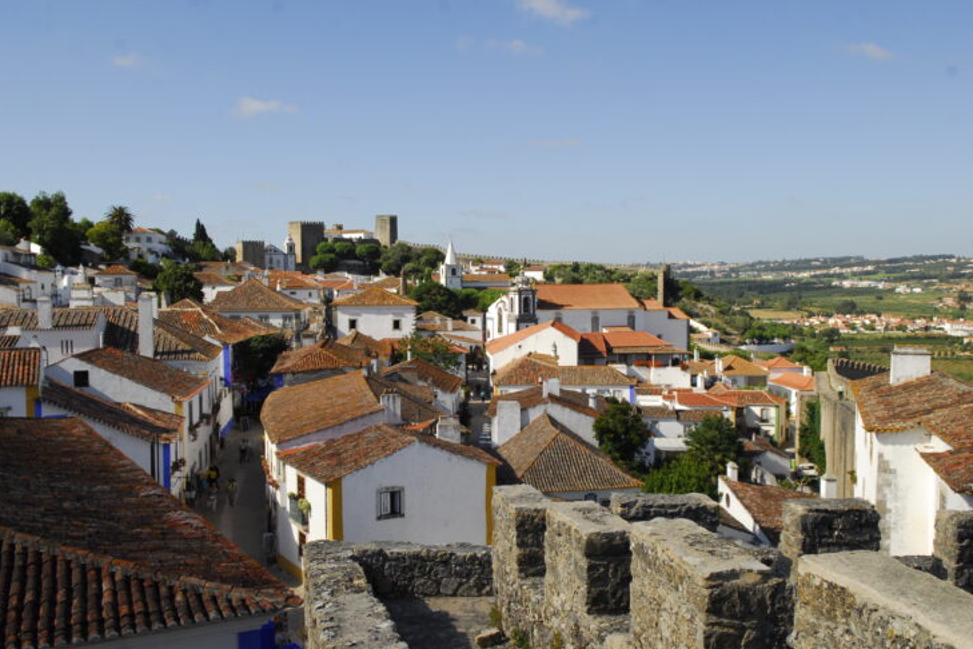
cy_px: 331
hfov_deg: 55.8
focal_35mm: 34
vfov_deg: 38.9
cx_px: 494
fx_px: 919
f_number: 9
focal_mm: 22
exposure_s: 1/320
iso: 200
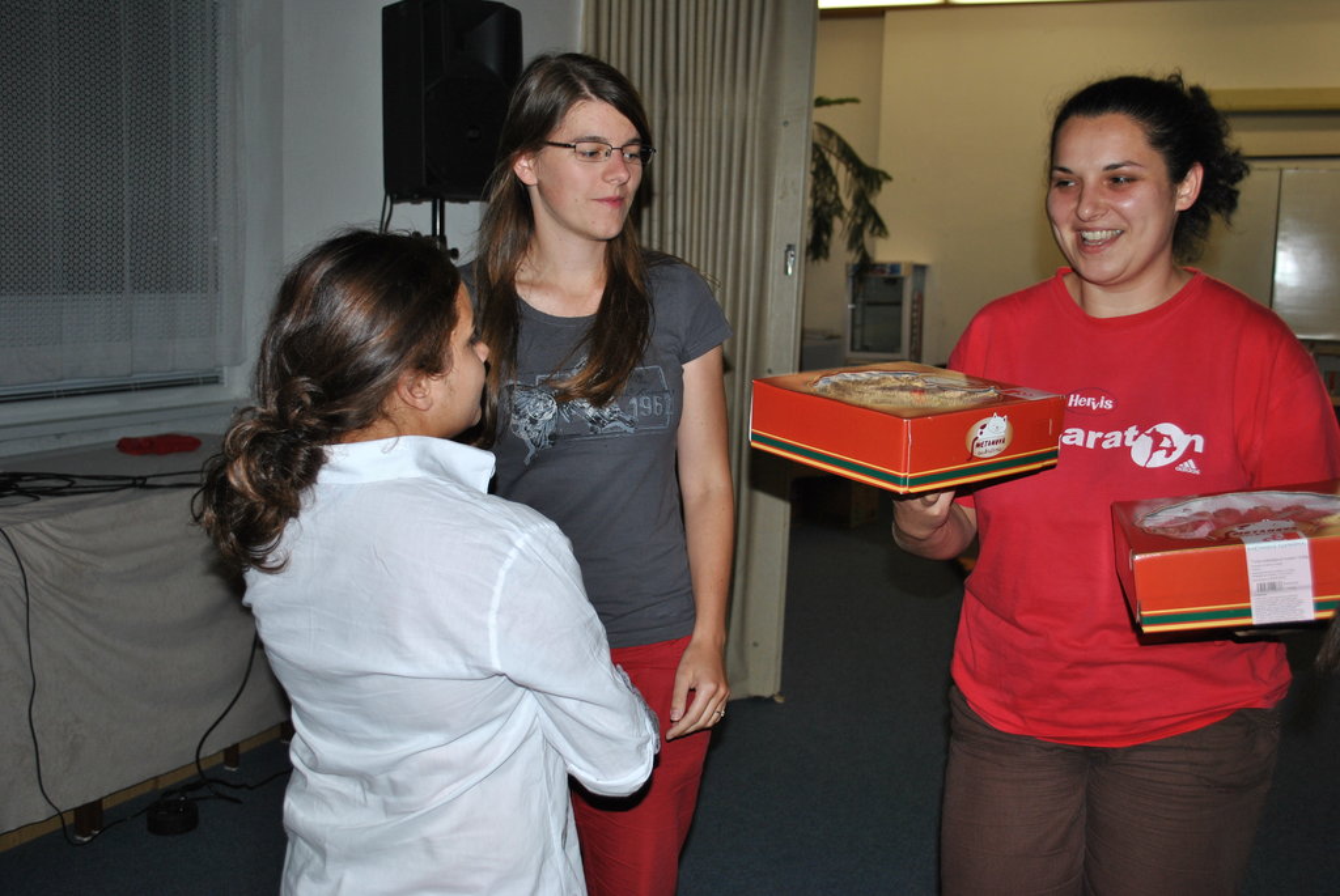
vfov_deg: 37.0
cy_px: 448
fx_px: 1341
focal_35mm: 36
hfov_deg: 53.1
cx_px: 670
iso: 200
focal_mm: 24
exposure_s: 1/60
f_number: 4
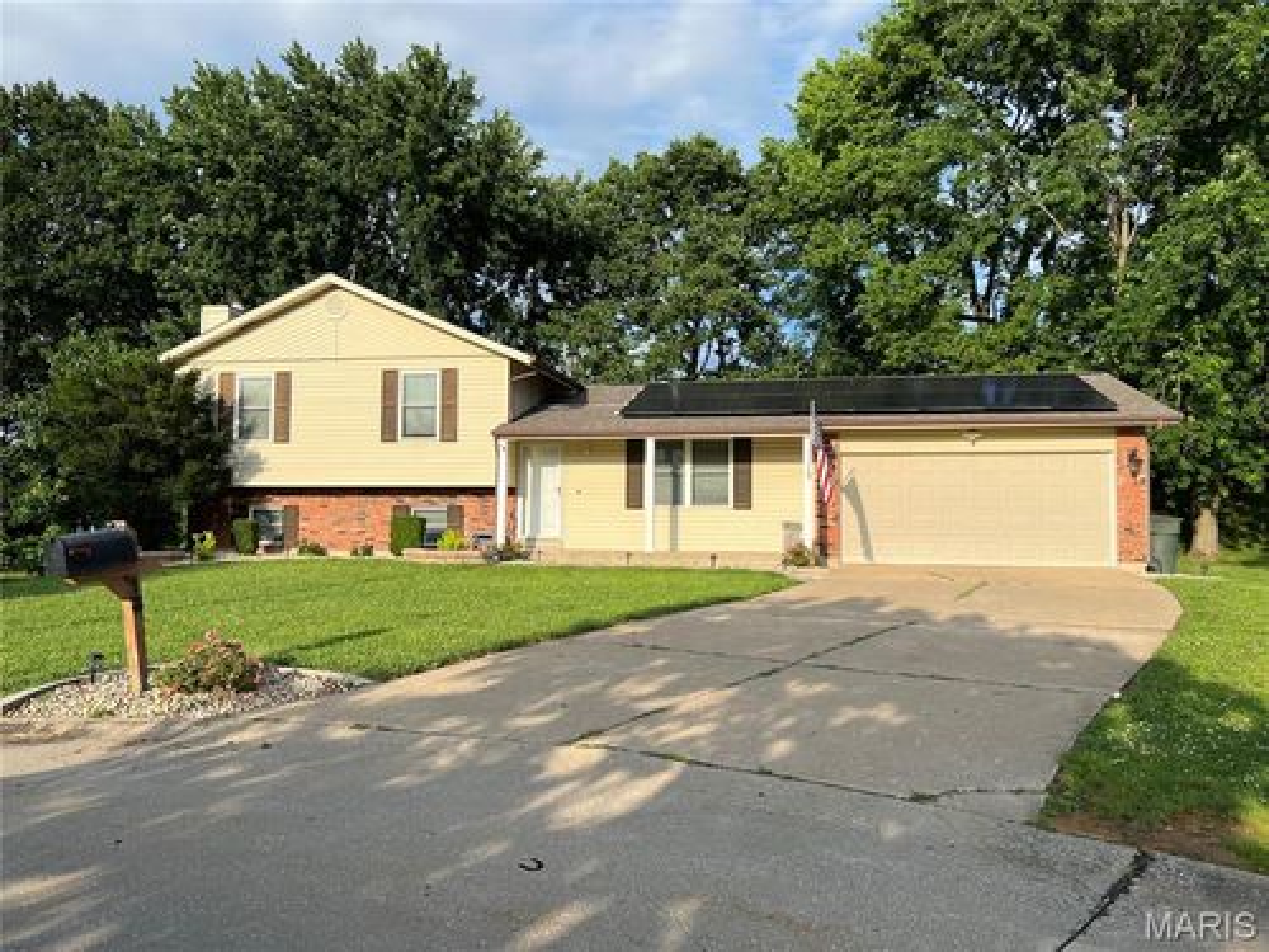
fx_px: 953
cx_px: 634
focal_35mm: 26
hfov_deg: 67.3
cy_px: 476
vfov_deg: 53.1
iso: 50
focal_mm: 5.7
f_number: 1.5
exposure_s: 1/3831
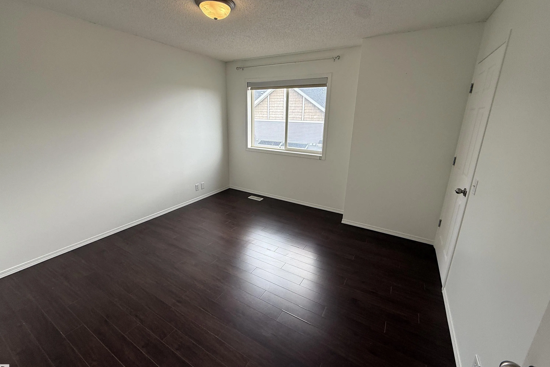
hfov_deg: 100.4
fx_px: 229
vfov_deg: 77.3
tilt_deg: -14.4
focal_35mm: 15
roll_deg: -1.2
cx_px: 274
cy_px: 177
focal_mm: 2.22
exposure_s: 1/150
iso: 64
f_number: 2.2
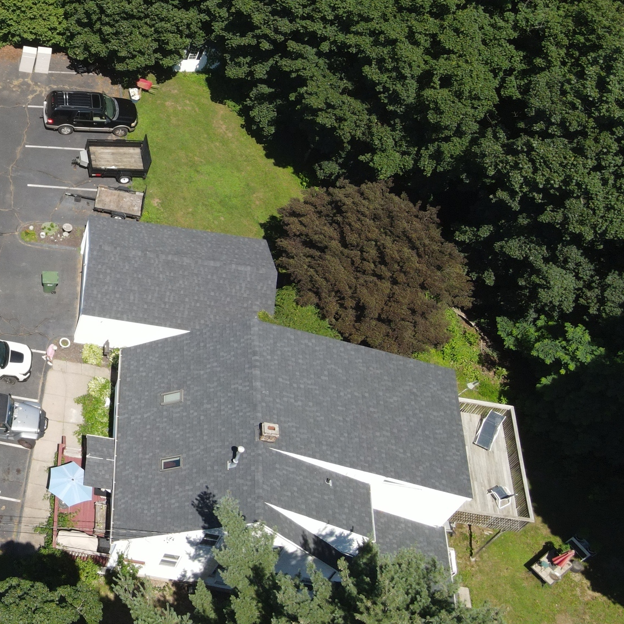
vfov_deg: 29.8
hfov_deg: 25.8
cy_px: 209
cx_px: -182
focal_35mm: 57
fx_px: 1162
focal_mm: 4.5
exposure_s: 1/500
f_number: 2.8
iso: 110
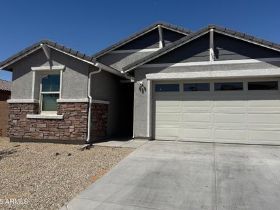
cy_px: 90
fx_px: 226
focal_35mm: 28
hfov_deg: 63.4
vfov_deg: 49.5
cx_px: 150
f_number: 1.78
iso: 80
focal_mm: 6.76
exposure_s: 1/9091
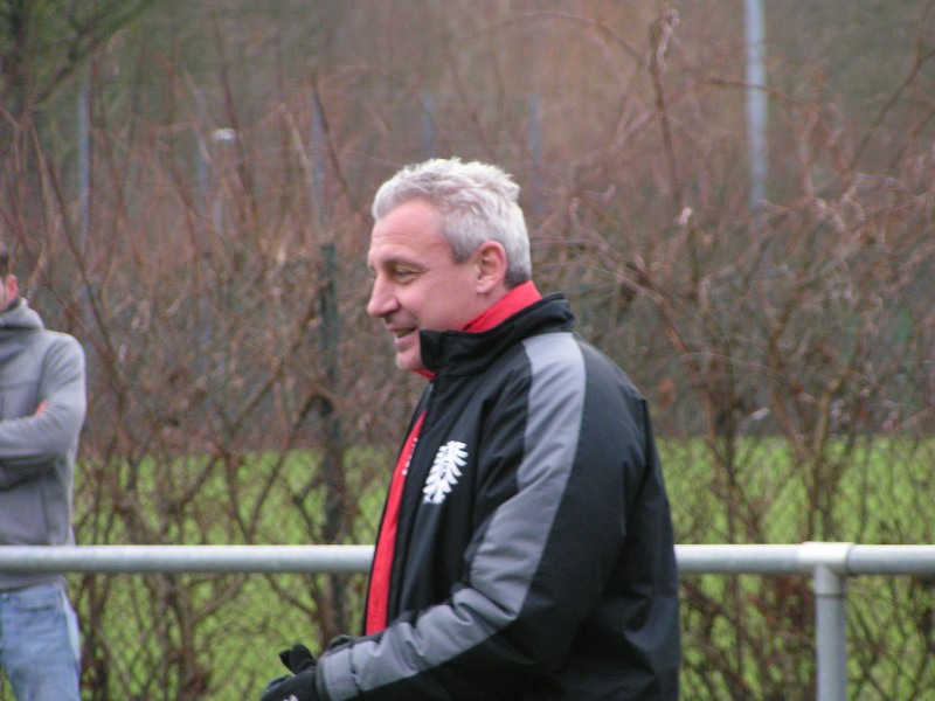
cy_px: 350
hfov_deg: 6.7
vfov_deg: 5.0
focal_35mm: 297
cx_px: 468
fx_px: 8022
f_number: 3.5
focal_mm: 45.4
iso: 200
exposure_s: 1/250
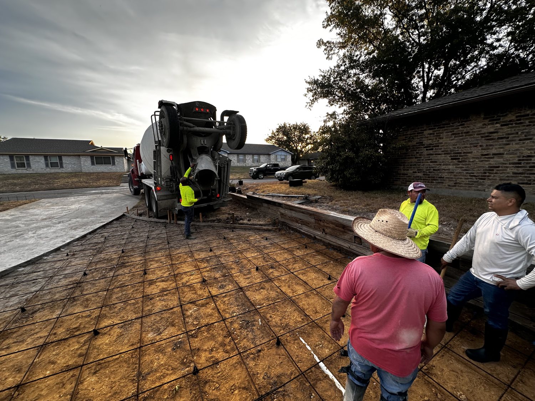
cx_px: 268
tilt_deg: -6.9
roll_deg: +0.7
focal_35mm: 14
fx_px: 216
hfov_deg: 102.1
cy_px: 200
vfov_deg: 85.7
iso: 64
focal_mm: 2.22
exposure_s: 1/99
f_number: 2.2
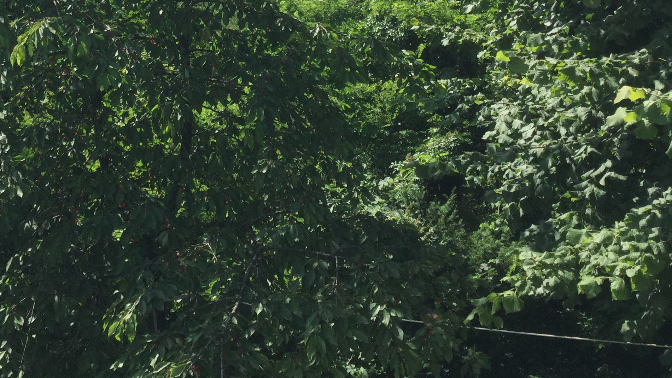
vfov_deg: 19.8
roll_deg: +2.4
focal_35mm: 58
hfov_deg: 35.4
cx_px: 187
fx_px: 1033
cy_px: -45
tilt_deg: -6.6
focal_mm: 3.3
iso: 25
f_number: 2.4
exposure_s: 1/1006
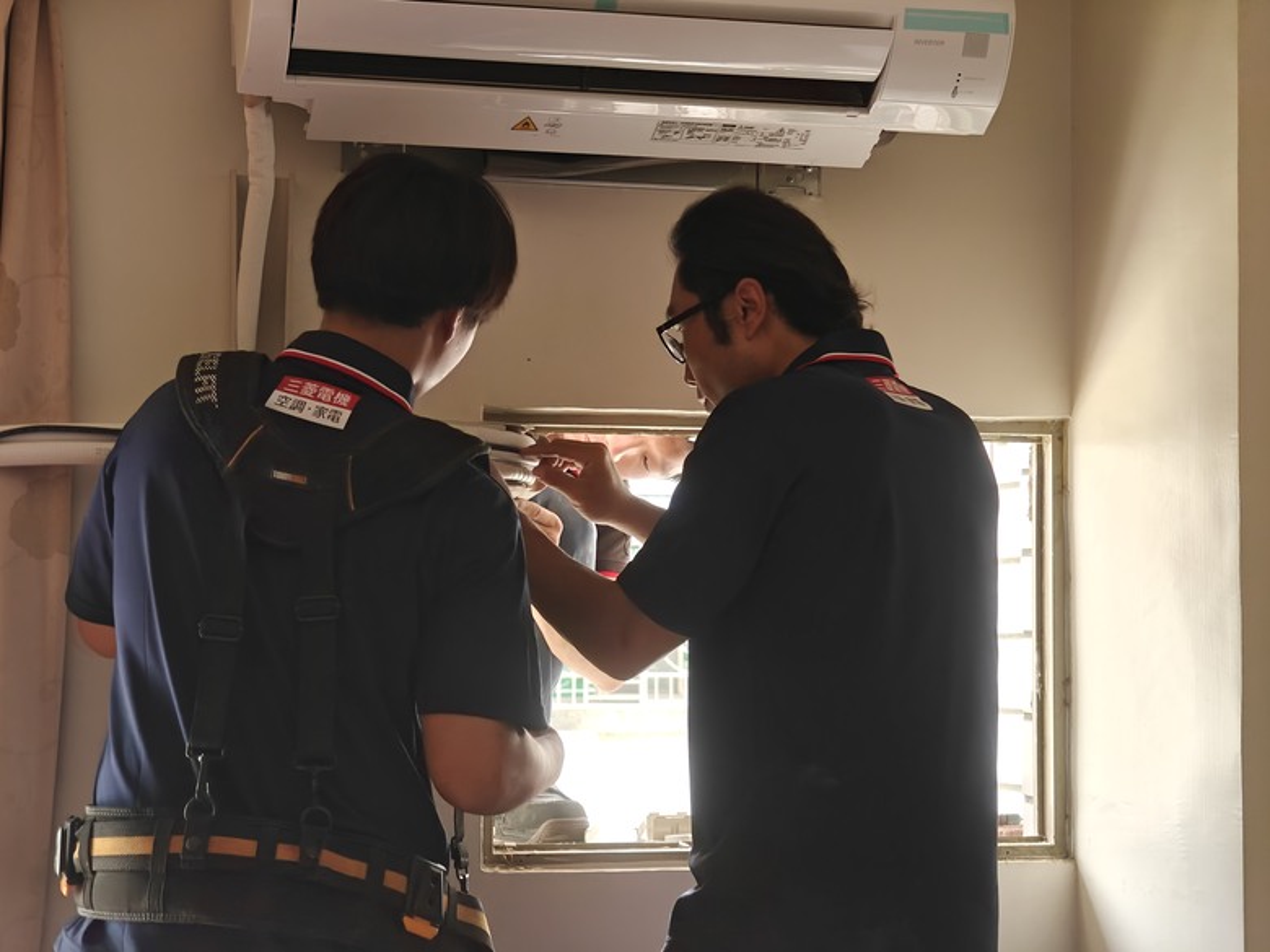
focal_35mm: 70
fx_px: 2568
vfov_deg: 21.0
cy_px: 476
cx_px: 635
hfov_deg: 27.8
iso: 160
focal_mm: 13.3
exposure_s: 1/72
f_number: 2.6
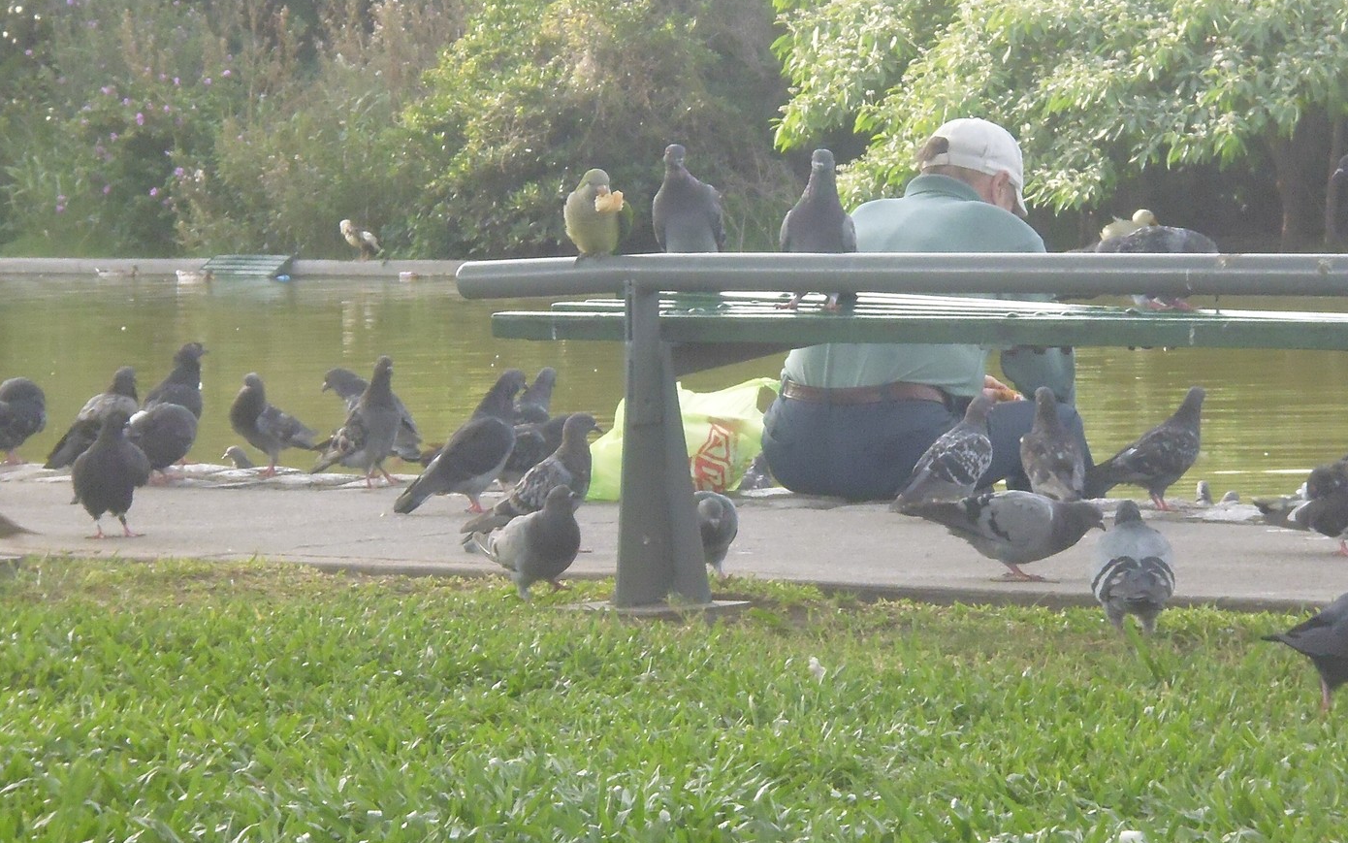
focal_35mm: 174
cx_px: 677
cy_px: 378
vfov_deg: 7.5
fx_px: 6393
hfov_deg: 12.0
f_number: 6.9
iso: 400
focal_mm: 21.5
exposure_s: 1/80
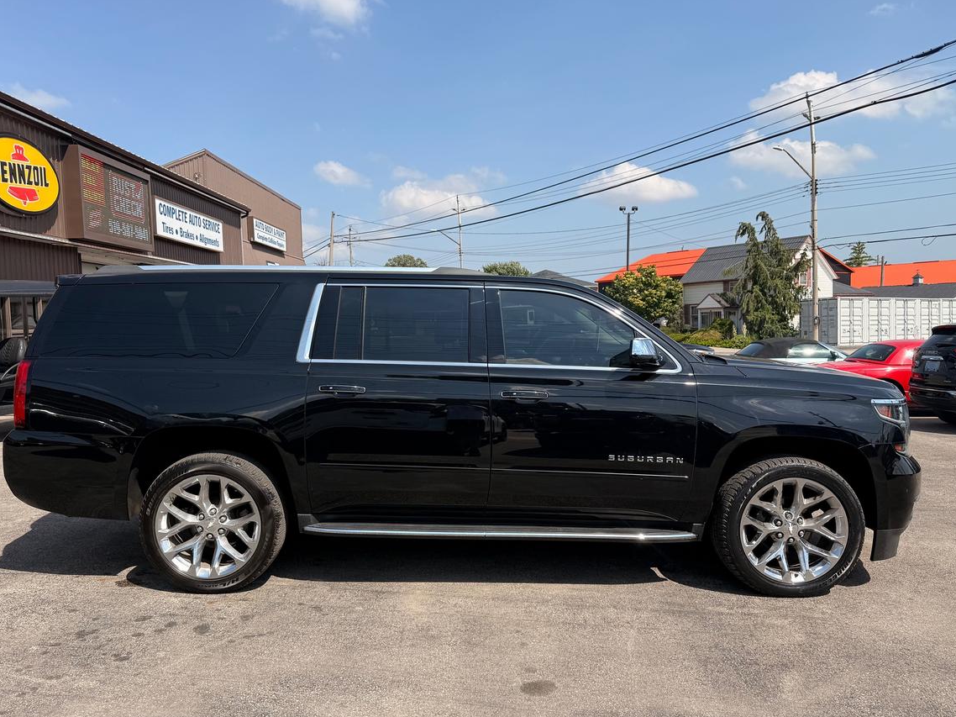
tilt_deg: -4.0
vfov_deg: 51.3
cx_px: 441
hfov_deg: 65.2
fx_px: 746
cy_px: 373
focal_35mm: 27
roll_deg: +1.3
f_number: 1.78
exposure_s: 1/3953
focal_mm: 6.76
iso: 80
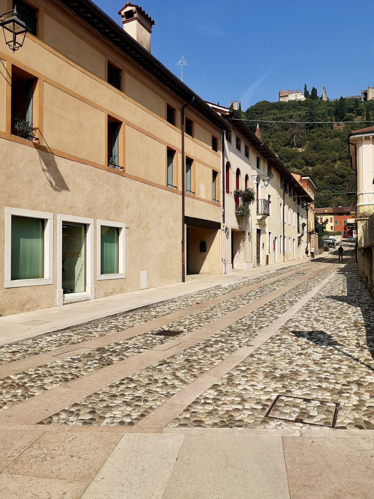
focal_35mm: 27
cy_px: 250
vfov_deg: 65.3
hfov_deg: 51.4
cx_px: 187
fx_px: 389
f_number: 1.8
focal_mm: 5.58
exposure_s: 1/3322
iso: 50
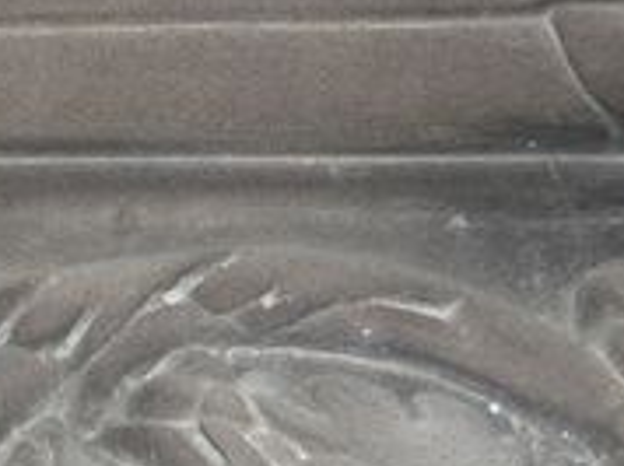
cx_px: -554
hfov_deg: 9.5
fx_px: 3564
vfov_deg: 7.3
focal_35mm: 198
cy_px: 753
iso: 100
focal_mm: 7.2
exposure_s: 1/40
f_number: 3.2
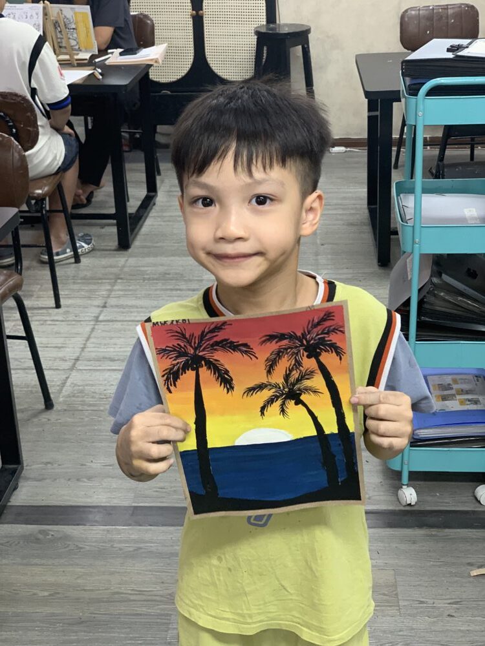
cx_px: 242
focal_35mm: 52
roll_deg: +1.9
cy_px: 323
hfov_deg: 28.0
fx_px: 971
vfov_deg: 36.8
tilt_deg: -24.7
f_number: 2.4
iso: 100
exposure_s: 1/50
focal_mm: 6
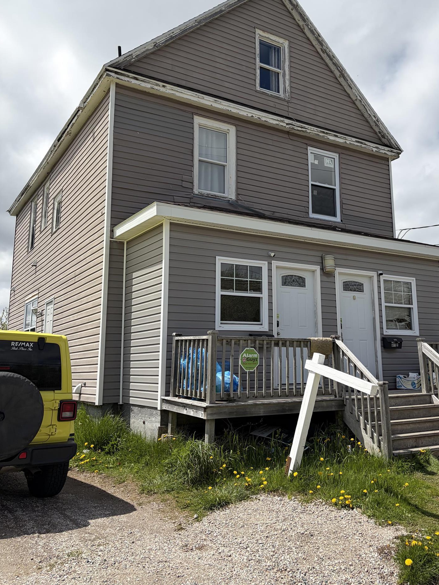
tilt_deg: +12.1
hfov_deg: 43.9
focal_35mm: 32
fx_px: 541
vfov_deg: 56.6
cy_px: 254
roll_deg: +0.1
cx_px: 268
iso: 50
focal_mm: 5.96
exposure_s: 1/5348
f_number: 1.6
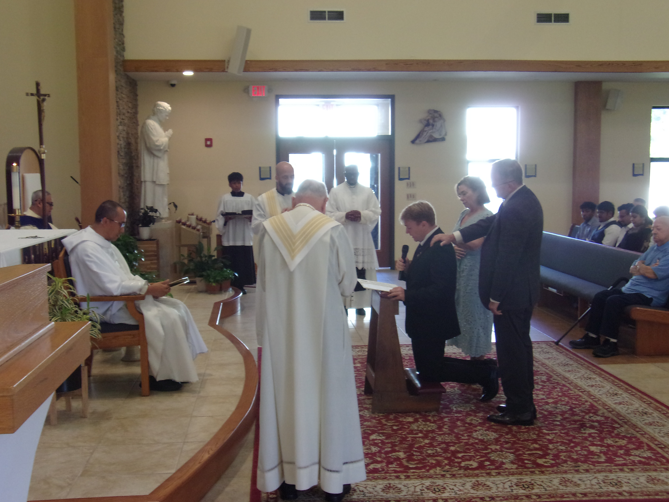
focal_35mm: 42
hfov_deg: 44.8
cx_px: 334
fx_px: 812
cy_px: 251
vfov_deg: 34.3
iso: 221
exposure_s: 1/34
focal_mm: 7.6
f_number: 3.7
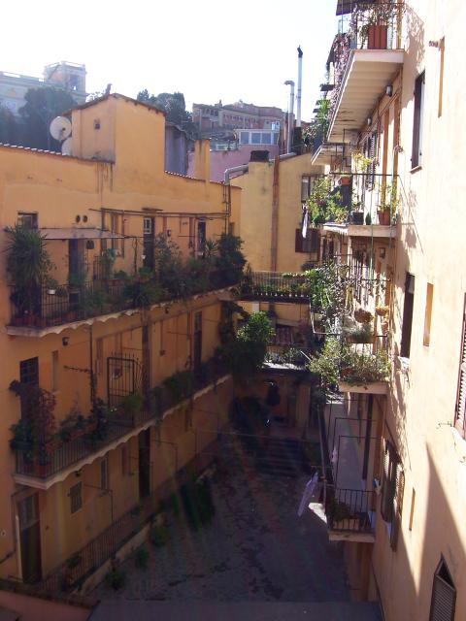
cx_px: 233
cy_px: 310
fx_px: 646
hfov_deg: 39.7
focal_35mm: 36
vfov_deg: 51.4
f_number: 4.8
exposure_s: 1/180
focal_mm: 6
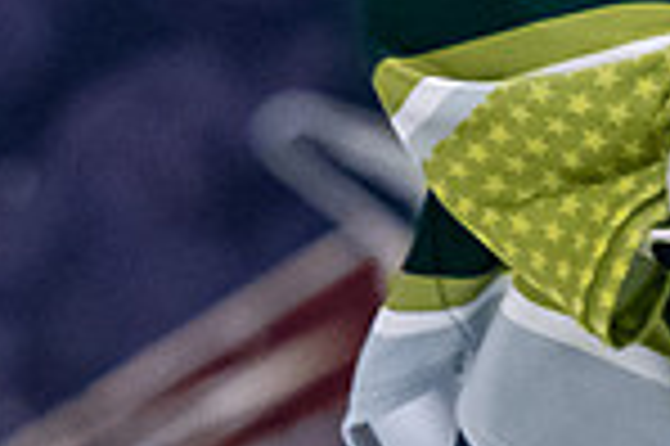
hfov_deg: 1.2
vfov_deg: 0.8
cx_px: 1064
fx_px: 30711
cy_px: -570
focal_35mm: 1652
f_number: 3.2
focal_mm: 170
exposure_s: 1/800
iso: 2000
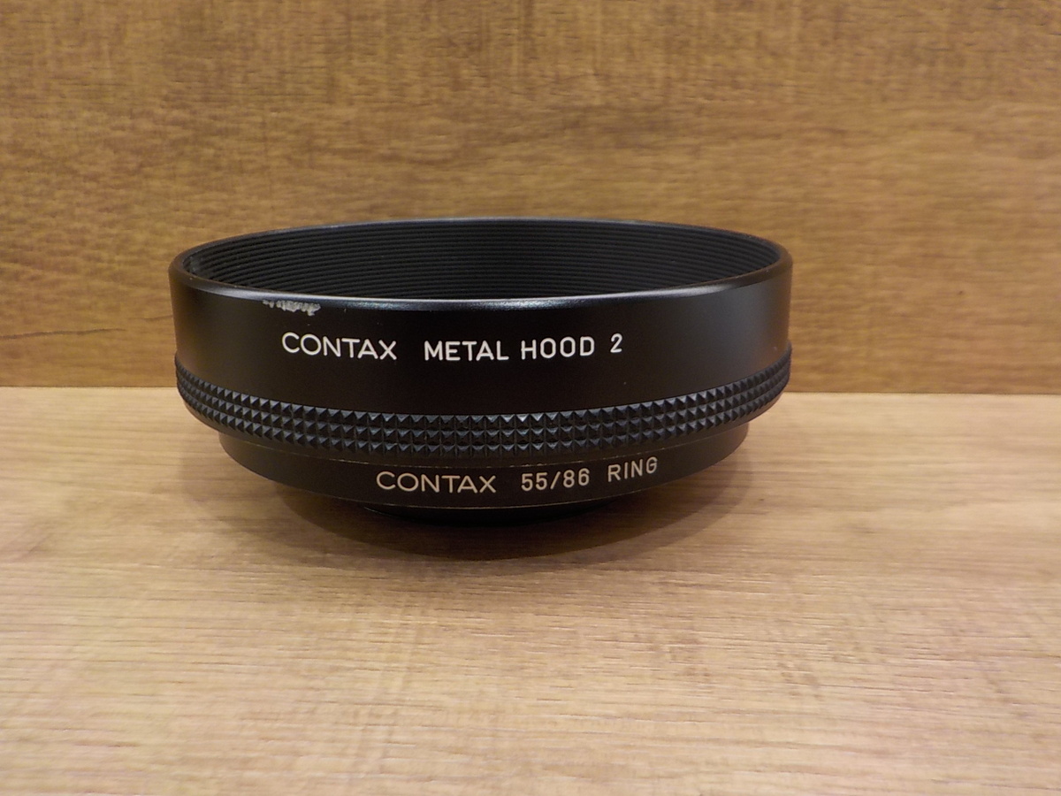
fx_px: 920
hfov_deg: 60.0
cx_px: 530
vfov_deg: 46.8
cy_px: 398
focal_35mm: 30
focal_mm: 4.1
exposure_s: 1/40
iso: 125
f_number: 3.3
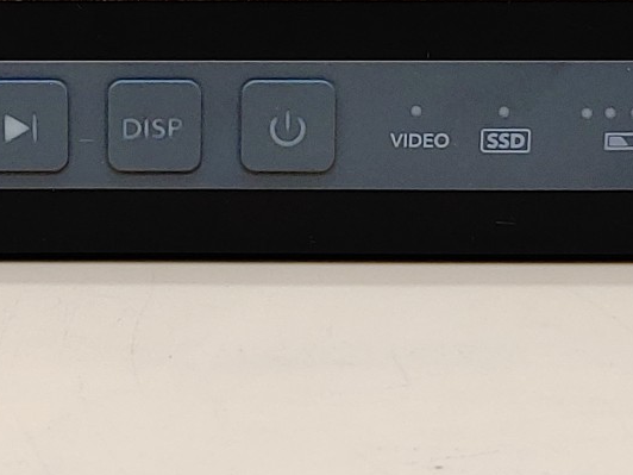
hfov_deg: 17.5
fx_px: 2030
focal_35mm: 111
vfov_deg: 13.2
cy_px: 36
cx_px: 79
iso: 50
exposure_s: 1/94
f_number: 1.8
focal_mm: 4.36
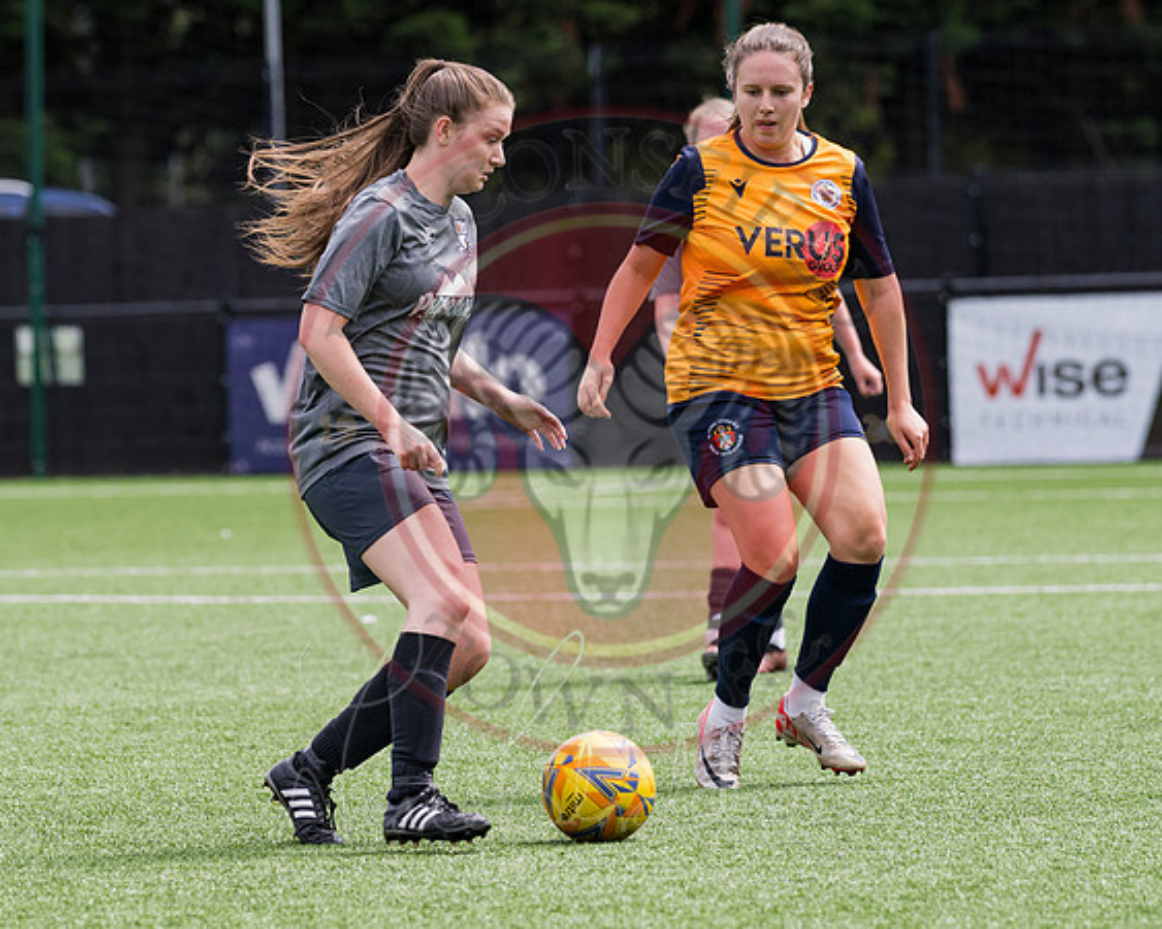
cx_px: 303
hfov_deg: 6.9
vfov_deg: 5.5
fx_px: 9686
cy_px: 500
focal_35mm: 282
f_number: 3.2
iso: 200
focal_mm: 135
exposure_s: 1/2500
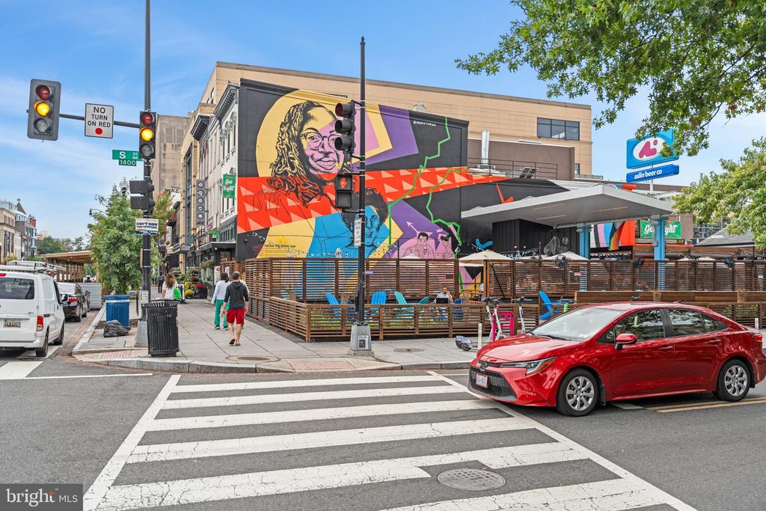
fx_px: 647
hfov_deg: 61.3
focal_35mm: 30
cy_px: 256
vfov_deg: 43.1
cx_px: 383
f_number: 2.8
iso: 100
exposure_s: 1/1600
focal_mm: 30.4
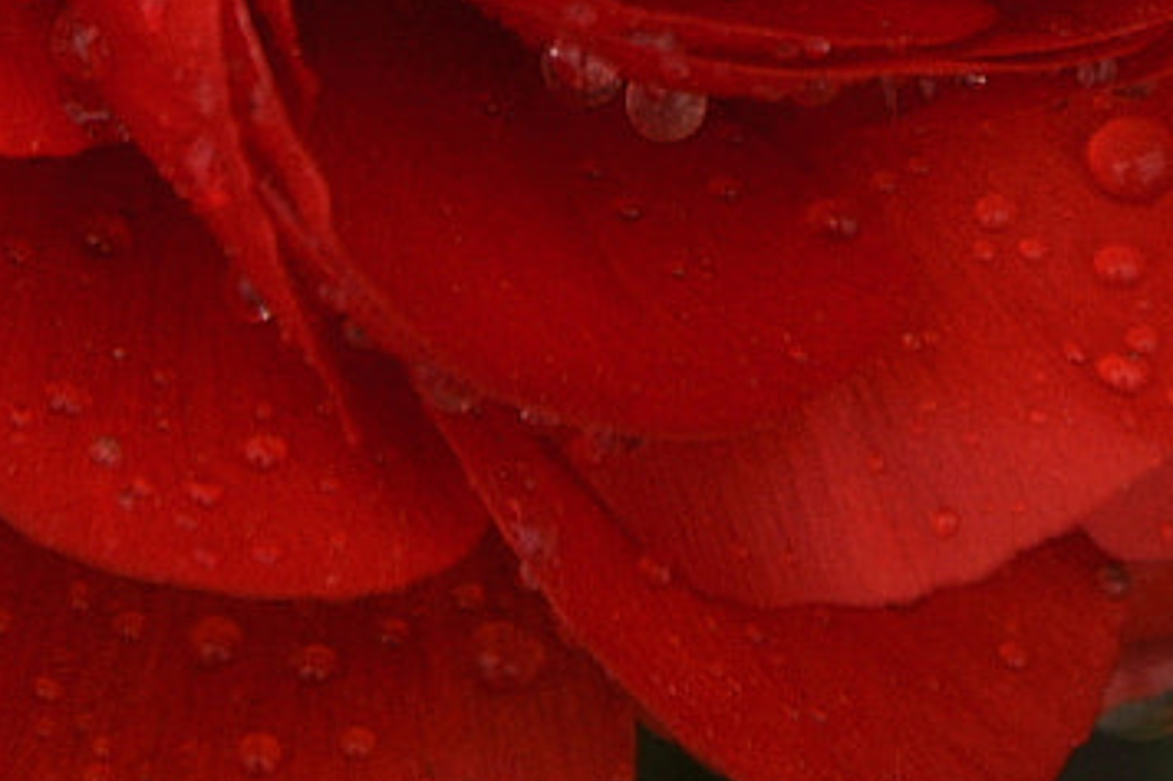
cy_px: -849
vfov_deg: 1.9
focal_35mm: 707
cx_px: 514
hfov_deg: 2.9
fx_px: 23033
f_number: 5.6
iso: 250
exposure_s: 1/640
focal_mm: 105
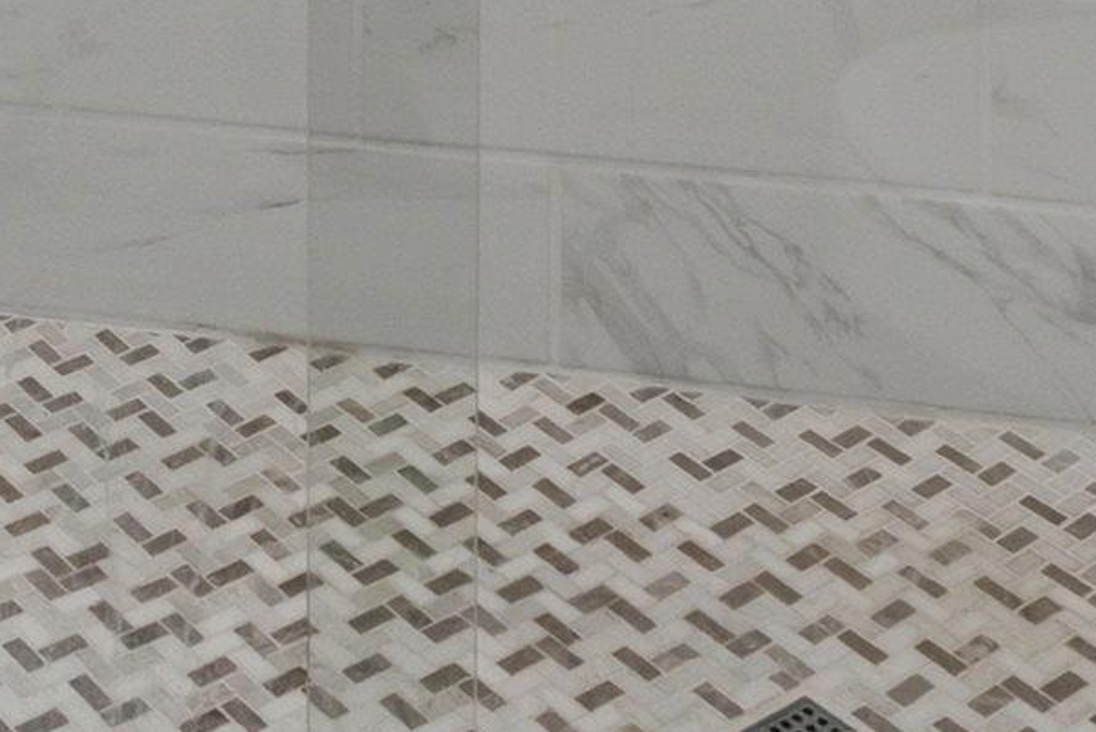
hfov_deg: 23.7
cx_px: -4
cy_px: -974
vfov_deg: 13.0
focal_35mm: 82
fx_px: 2498
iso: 640
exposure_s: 1/2
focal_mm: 10.6
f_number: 8
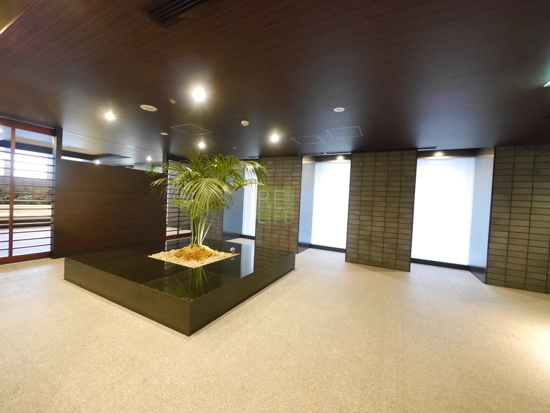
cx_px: 275
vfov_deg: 85.7
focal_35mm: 14
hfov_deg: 102.1
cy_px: 206
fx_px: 222
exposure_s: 1/13
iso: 3200
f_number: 4
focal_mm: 7
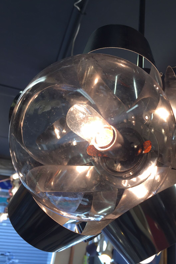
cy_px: 134
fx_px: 227
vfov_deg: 60.3
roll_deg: -6.6
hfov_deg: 42.3
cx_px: 99
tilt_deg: +20.3
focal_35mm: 31
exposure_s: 1/100
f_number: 2.2
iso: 32
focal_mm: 4.15
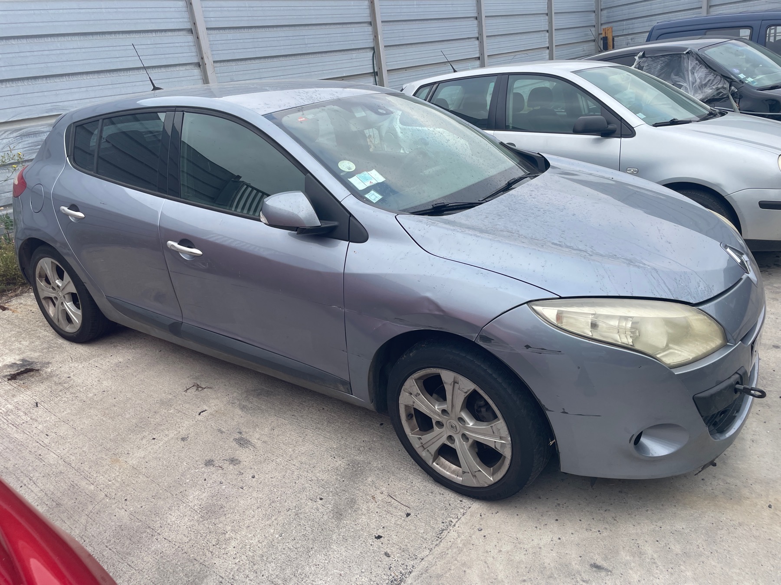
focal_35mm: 26
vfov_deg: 53.1
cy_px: 292
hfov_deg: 67.3
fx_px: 587
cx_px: 390
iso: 32
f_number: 1.6
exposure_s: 1/734
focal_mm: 4.2
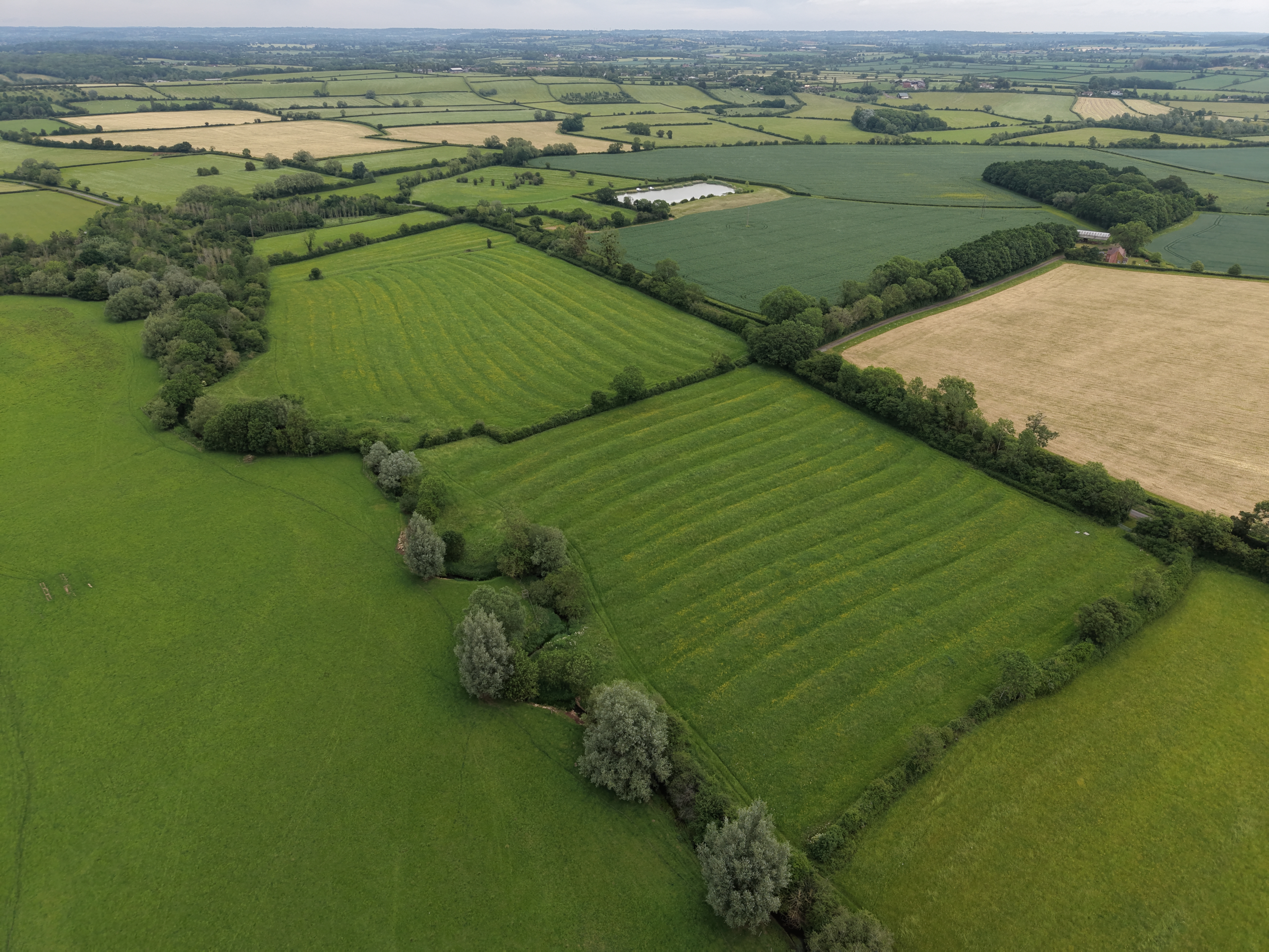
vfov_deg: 56.8
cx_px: 634
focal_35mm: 24
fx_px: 880
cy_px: 476
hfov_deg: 71.6
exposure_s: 1/2000
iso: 170
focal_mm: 8.67
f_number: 1.8
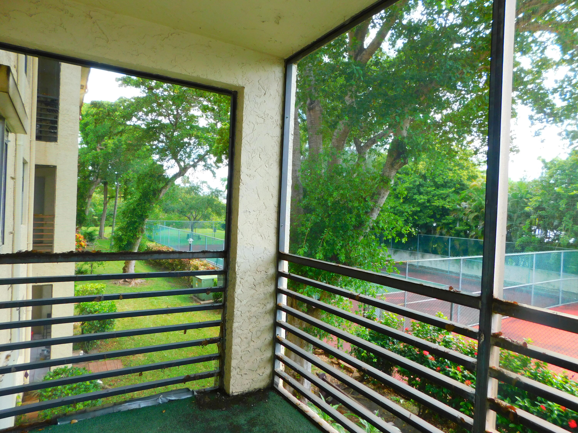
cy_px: 216
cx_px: 289
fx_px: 384
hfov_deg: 73.9
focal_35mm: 23
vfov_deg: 58.9
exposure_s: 1/100
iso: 125
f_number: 3
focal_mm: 4
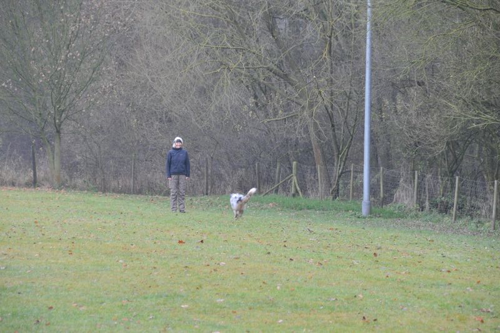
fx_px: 2810
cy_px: 166
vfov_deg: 6.8
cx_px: 250
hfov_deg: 10.2
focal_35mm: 202
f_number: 7.1
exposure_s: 1/50
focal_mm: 135
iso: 400
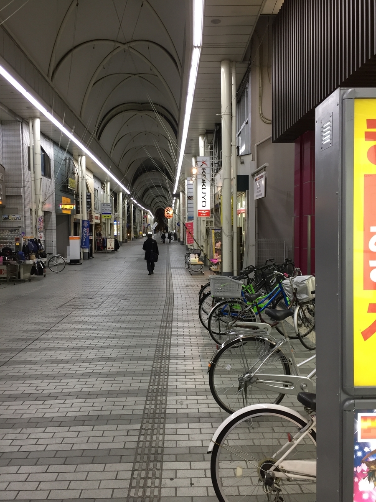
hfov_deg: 48.2
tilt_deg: -3.2
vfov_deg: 61.7
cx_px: 188
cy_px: 251
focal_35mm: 29
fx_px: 420
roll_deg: +1.2
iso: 64
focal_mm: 4.15
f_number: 2.2
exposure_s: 1/30
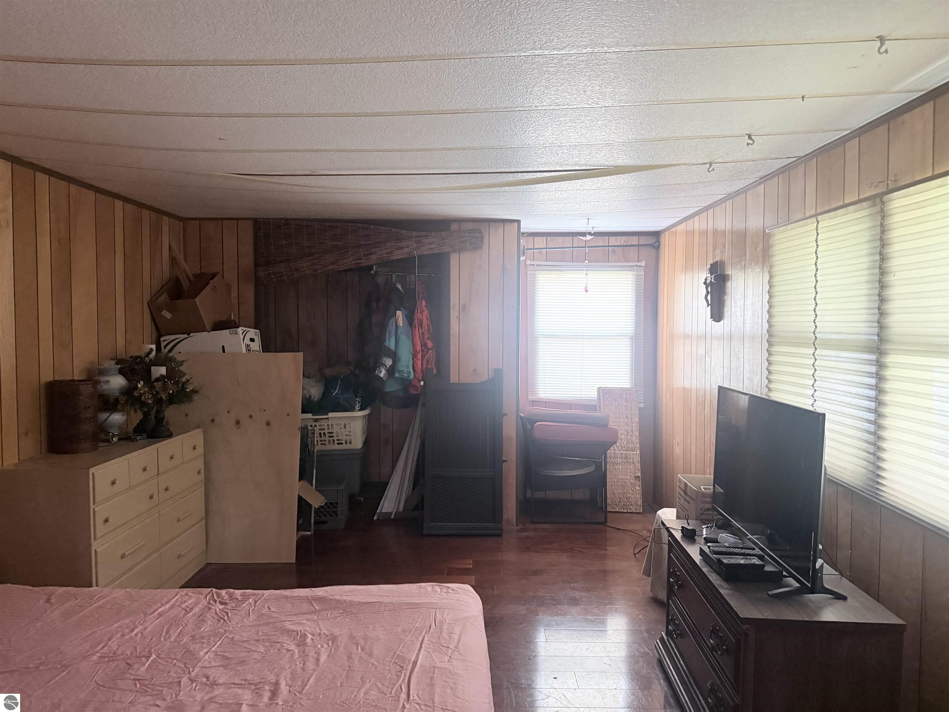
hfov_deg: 71.6
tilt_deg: -2.0
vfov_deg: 56.8
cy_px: 356
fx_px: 658
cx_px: 474
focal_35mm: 24
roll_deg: -0.2
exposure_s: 1/57
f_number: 1.78
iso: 800
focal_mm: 6.76
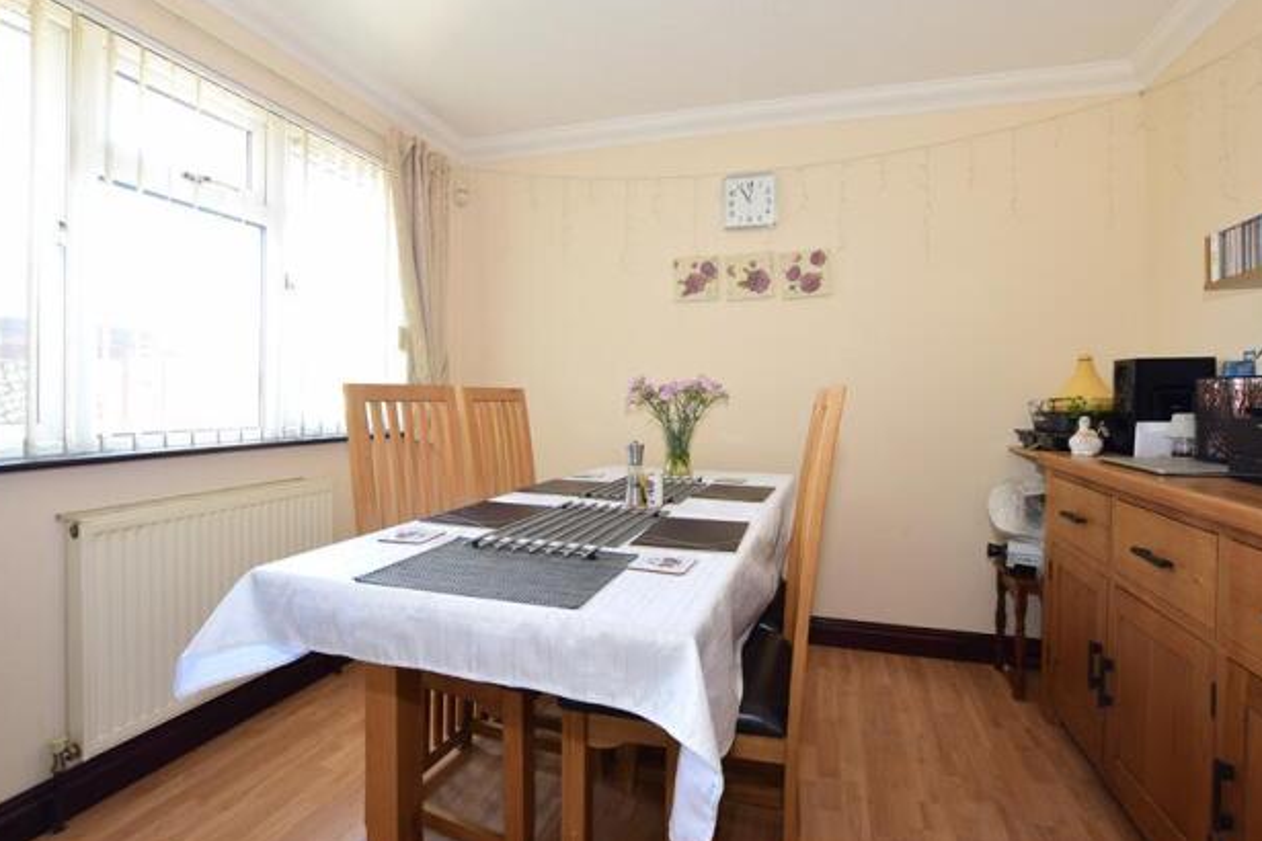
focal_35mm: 16
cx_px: 644
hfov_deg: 96.7
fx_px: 561
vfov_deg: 73.7
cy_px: 399
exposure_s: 1/15
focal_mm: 10
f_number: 5.6
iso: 400
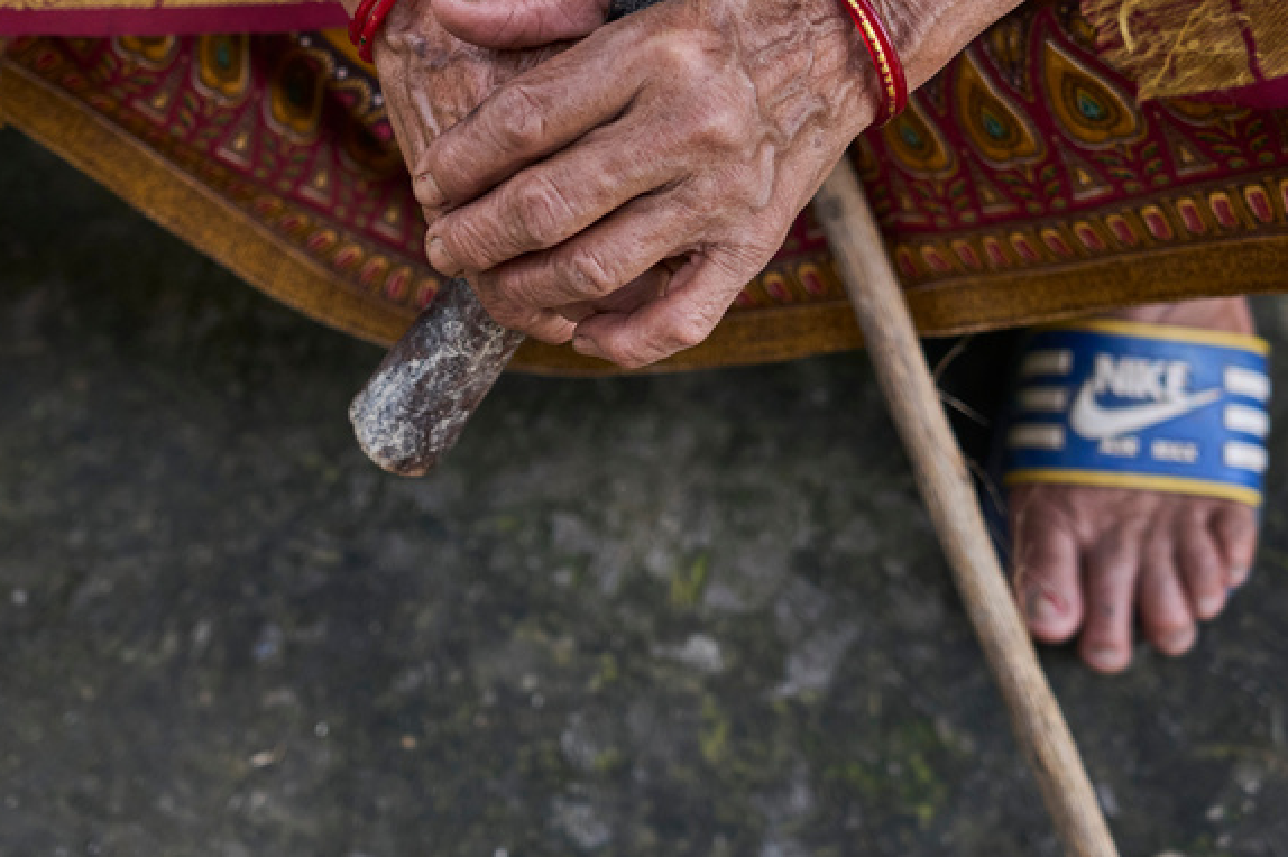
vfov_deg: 12.7
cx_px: 505
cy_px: 144
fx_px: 3826
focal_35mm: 107
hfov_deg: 19.1
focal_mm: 60
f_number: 4.5
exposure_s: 1/1250
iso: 800
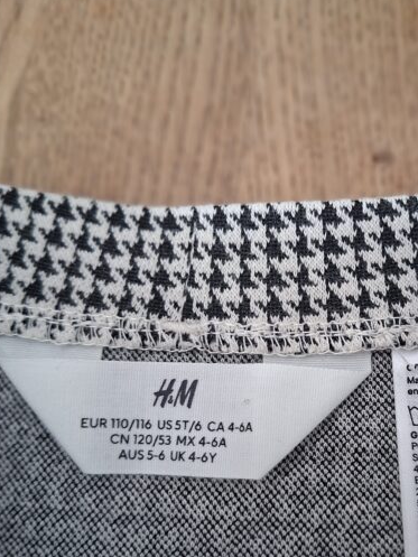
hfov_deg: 37.8
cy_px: 317
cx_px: 307
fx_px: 595
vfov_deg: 50.0
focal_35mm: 37
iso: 400
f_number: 1.8
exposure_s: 1/25
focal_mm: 5.54
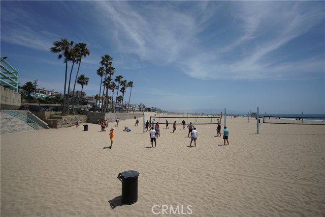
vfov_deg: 73.7
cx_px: 162
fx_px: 144
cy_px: 108
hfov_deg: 96.8
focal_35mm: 16
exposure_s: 1/5000
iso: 800
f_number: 7.1
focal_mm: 16
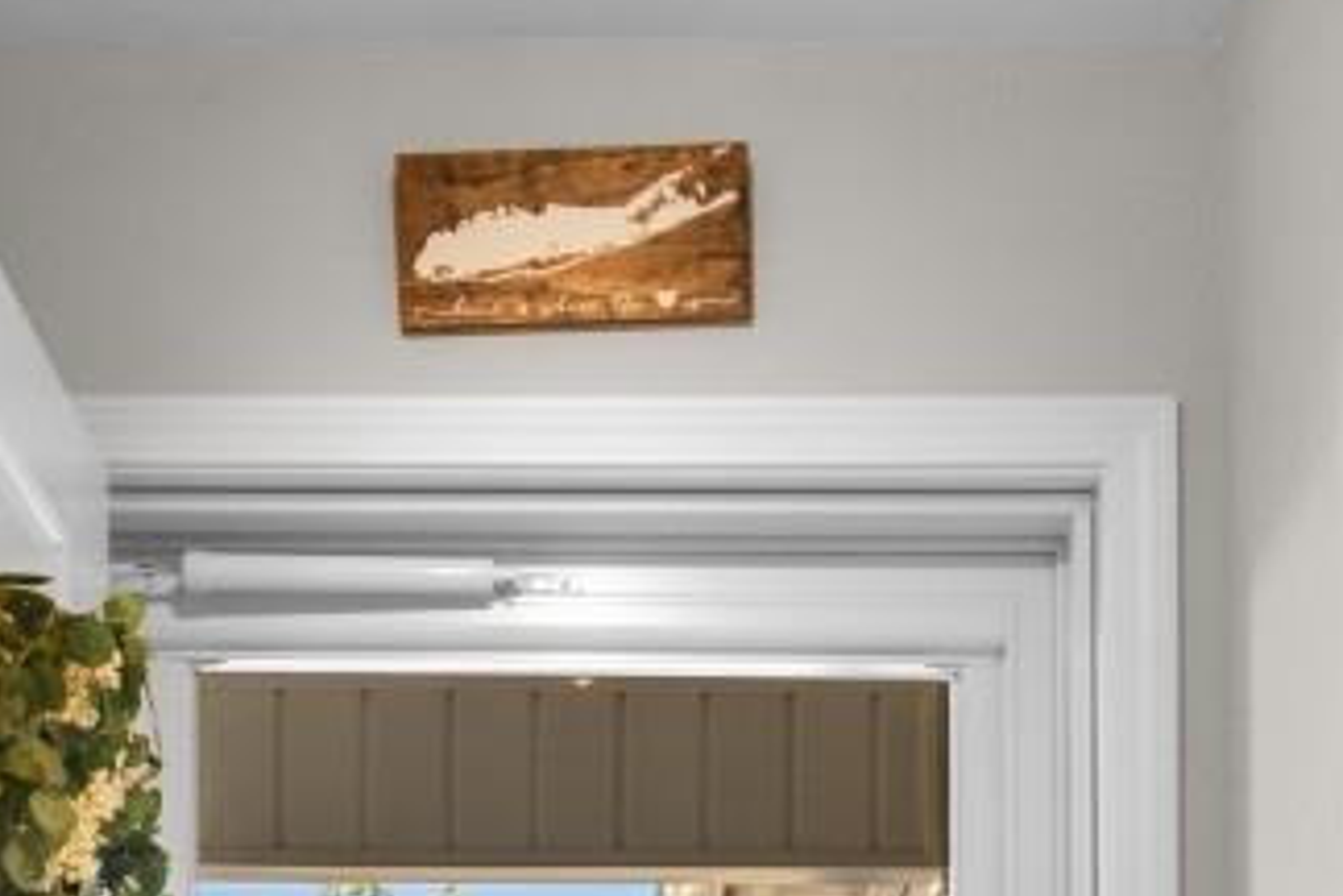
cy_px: 1514
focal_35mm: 75
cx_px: 601
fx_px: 2798
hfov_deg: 27.0
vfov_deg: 16.0
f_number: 4.5
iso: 100
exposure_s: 1/20
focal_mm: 10
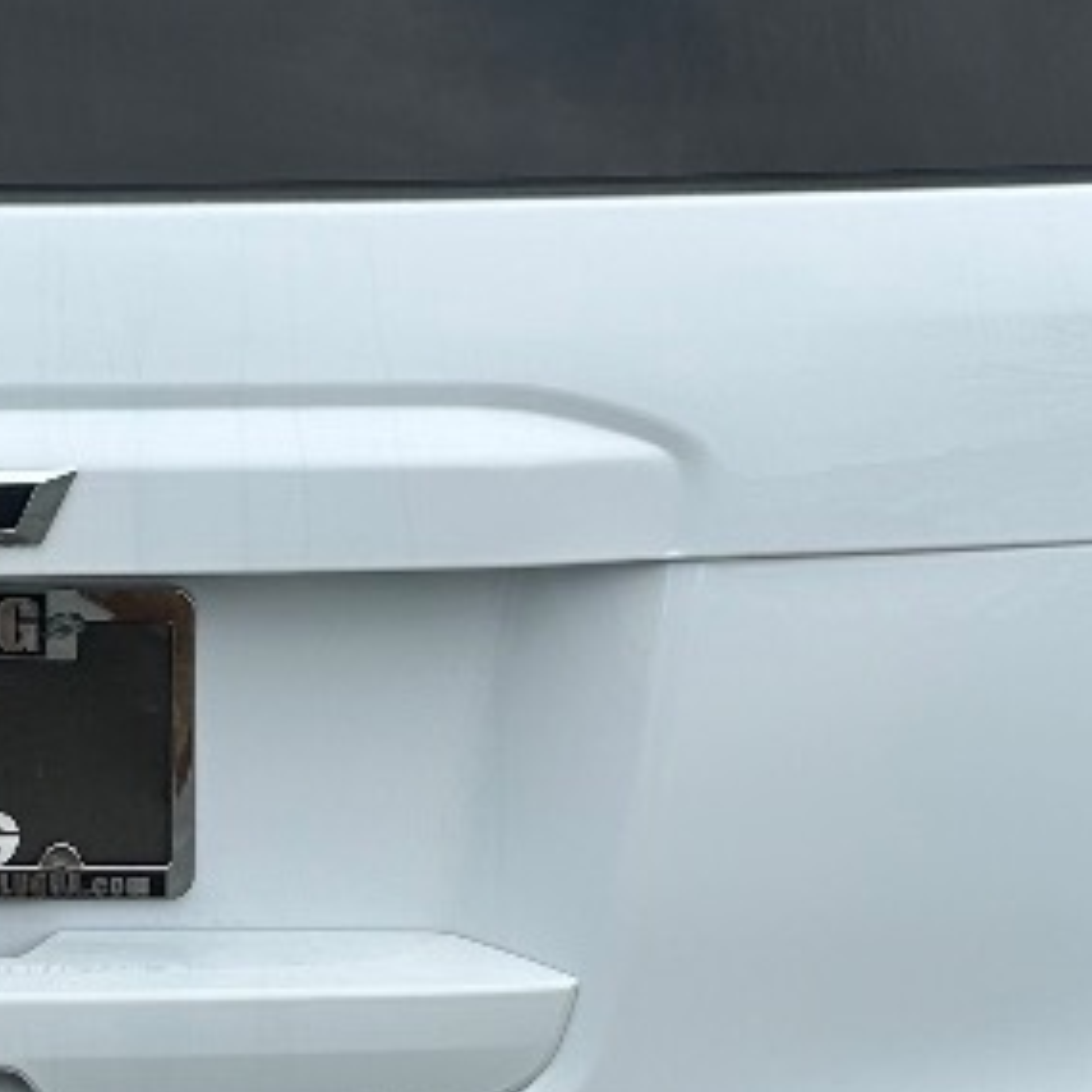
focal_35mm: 107
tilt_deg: -11.5
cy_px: 517
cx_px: 4
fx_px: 3819
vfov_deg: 16.3
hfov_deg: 16.0
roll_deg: +0.9
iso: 80
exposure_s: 1/3356
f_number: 1.78
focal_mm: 6.86
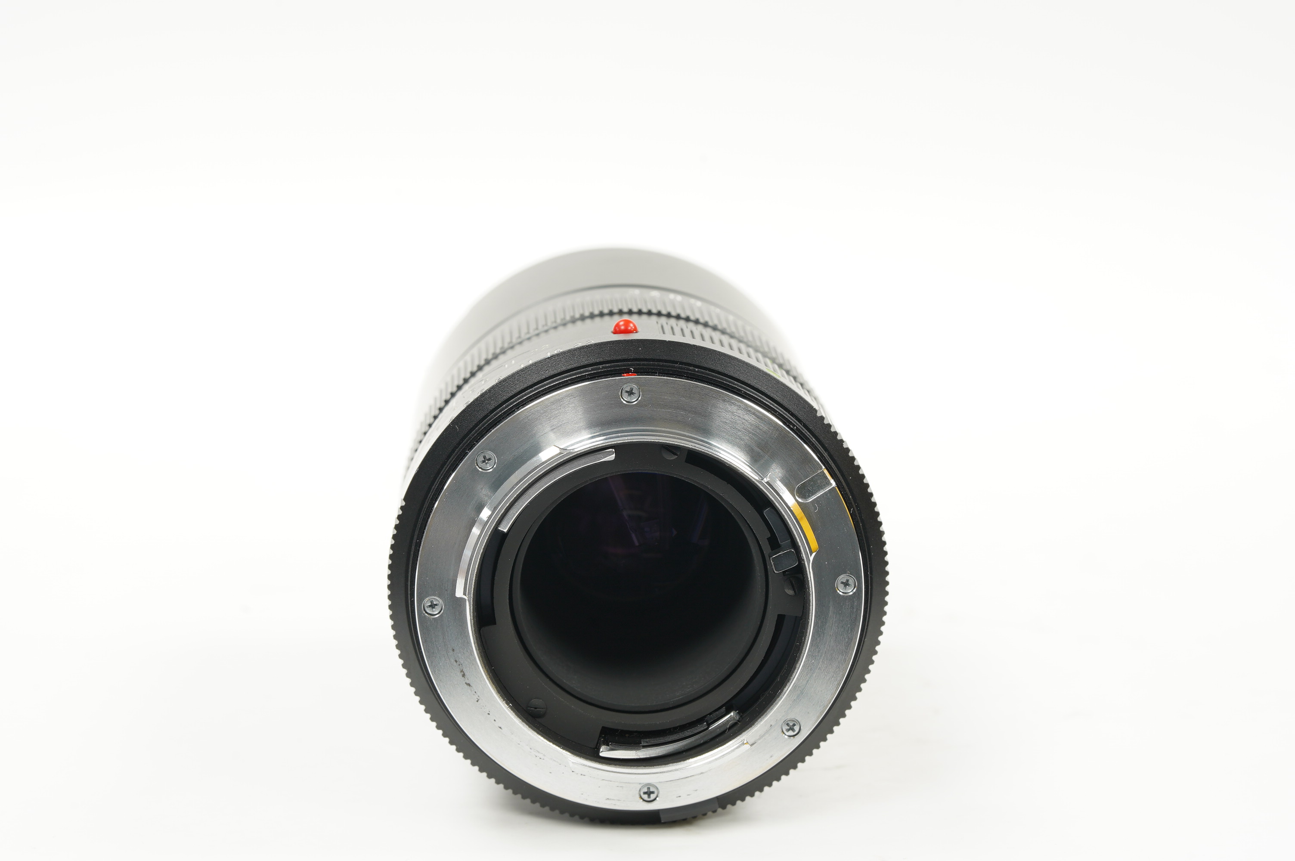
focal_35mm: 90
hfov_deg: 22.6
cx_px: 648
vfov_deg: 15.2
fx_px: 3235
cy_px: 430
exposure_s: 1/1.25
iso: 200
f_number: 11
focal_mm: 90
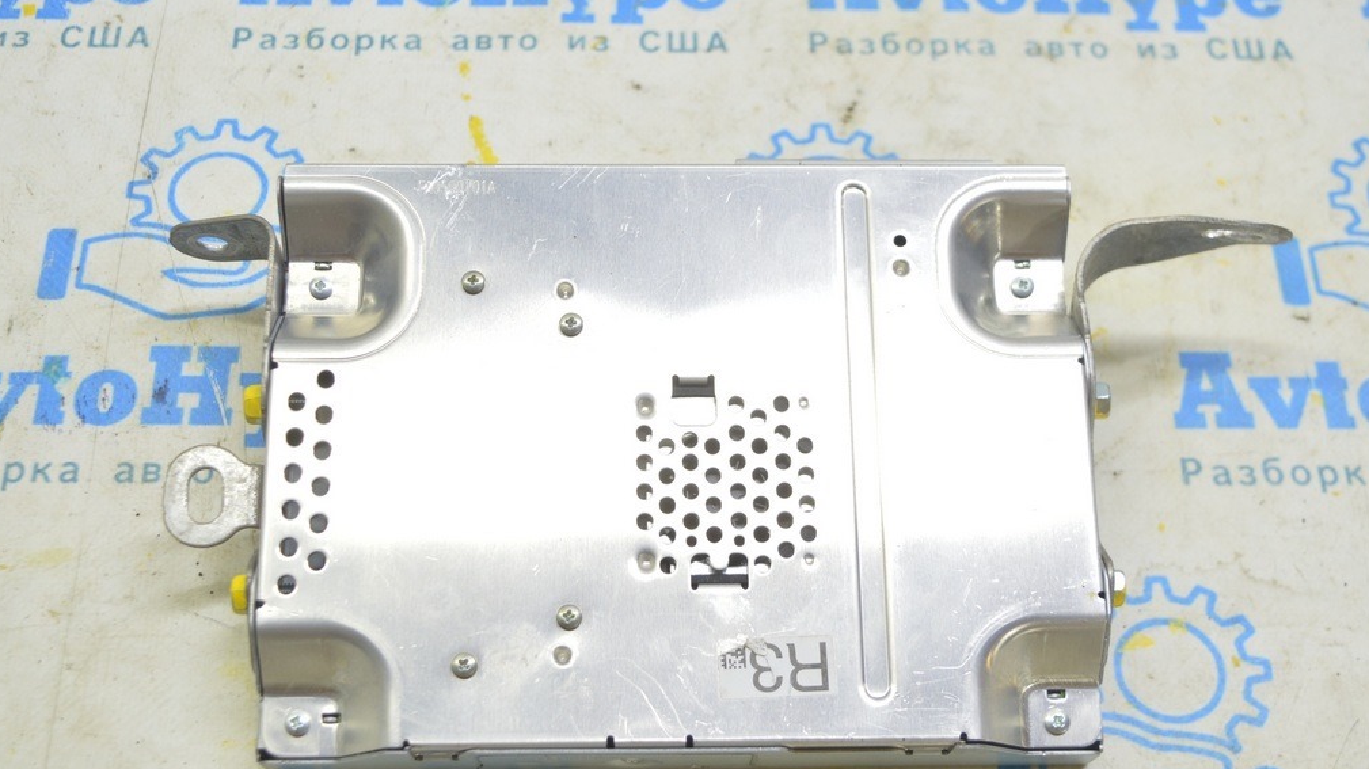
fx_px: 1851
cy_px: 408
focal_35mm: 51
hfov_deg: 40.6
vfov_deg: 23.5
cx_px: 678
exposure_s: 1/20
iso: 400
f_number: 5.6
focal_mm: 32
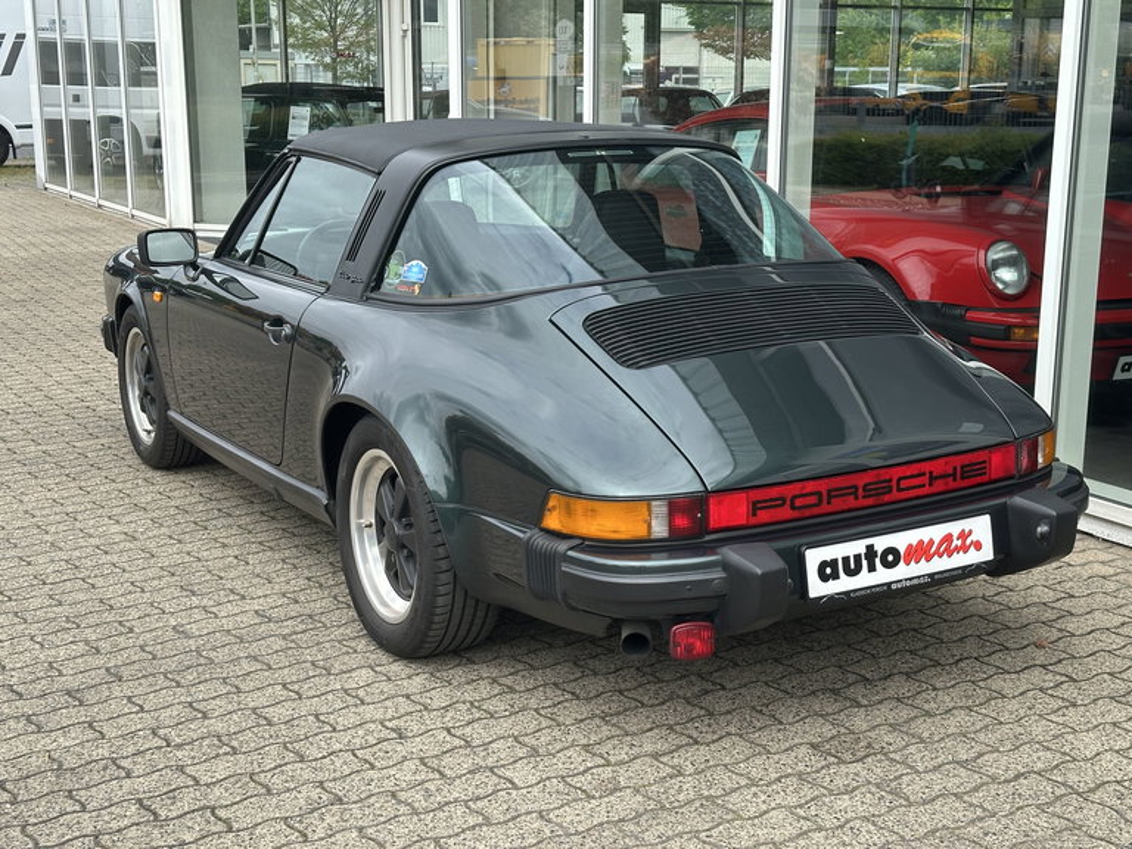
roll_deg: +0.1
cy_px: 424
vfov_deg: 30.3
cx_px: 566
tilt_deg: -11.0
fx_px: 1570
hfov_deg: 39.7
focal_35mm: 48
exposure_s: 1/1541
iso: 64
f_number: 1.78
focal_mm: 6.86
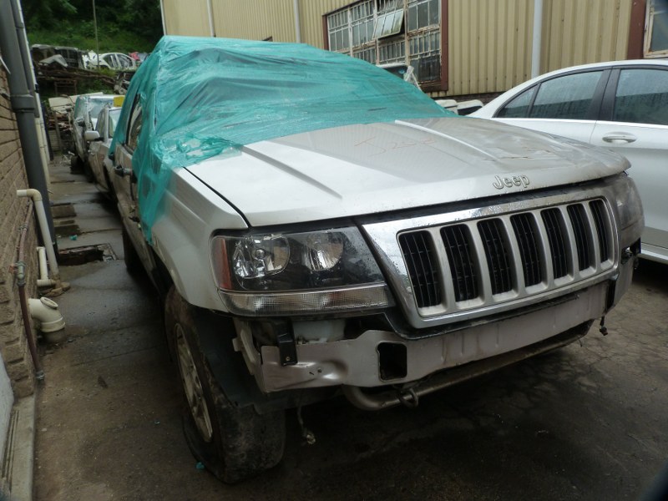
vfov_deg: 54.9
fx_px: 482
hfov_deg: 69.4
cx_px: 334
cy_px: 250
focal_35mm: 25
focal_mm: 4.5
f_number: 4
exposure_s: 1/160
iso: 125
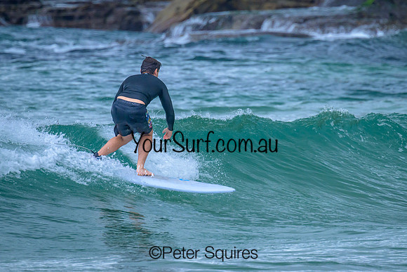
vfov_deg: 1.8
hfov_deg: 2.7
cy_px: 97
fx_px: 8678
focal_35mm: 767
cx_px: 235
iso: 1600
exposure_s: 1/2000
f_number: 8
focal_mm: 560
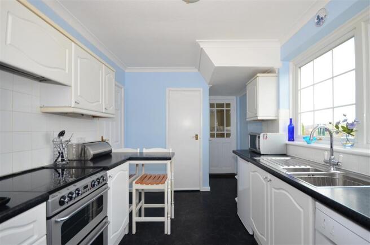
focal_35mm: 15
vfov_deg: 77.0
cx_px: 185
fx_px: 154
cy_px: 122
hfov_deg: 100.5
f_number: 6.3
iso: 640
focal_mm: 10
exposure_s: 1/125
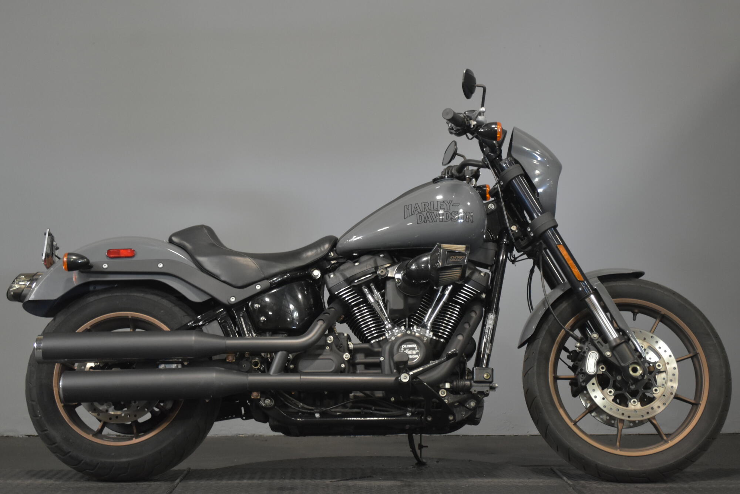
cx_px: 370
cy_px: 247
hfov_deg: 33.4
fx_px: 1234
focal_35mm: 60
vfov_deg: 22.6
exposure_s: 1/30
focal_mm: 40
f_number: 5.3
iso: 1600
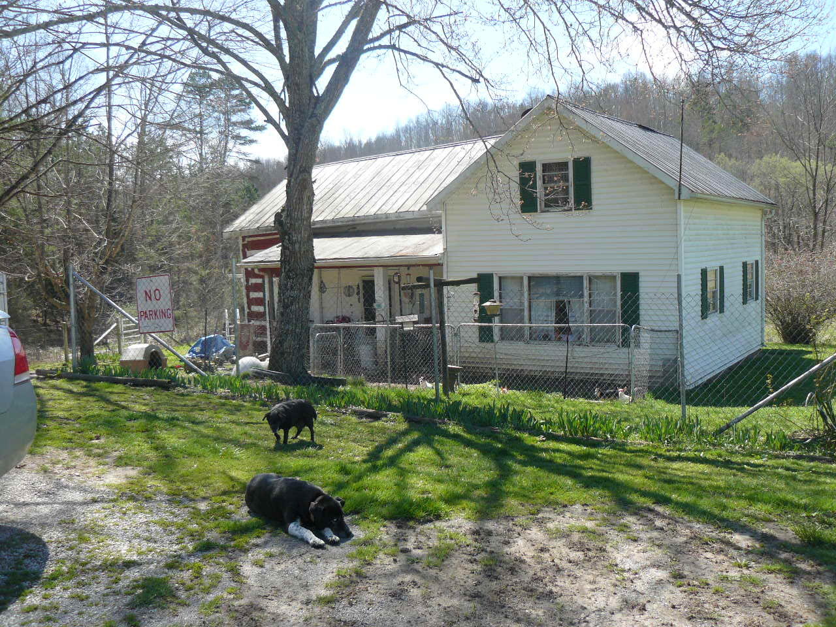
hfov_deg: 51.4
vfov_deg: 39.7
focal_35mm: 36
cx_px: 418
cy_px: 314
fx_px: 869
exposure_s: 1/640
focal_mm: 6
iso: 100
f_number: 2.8
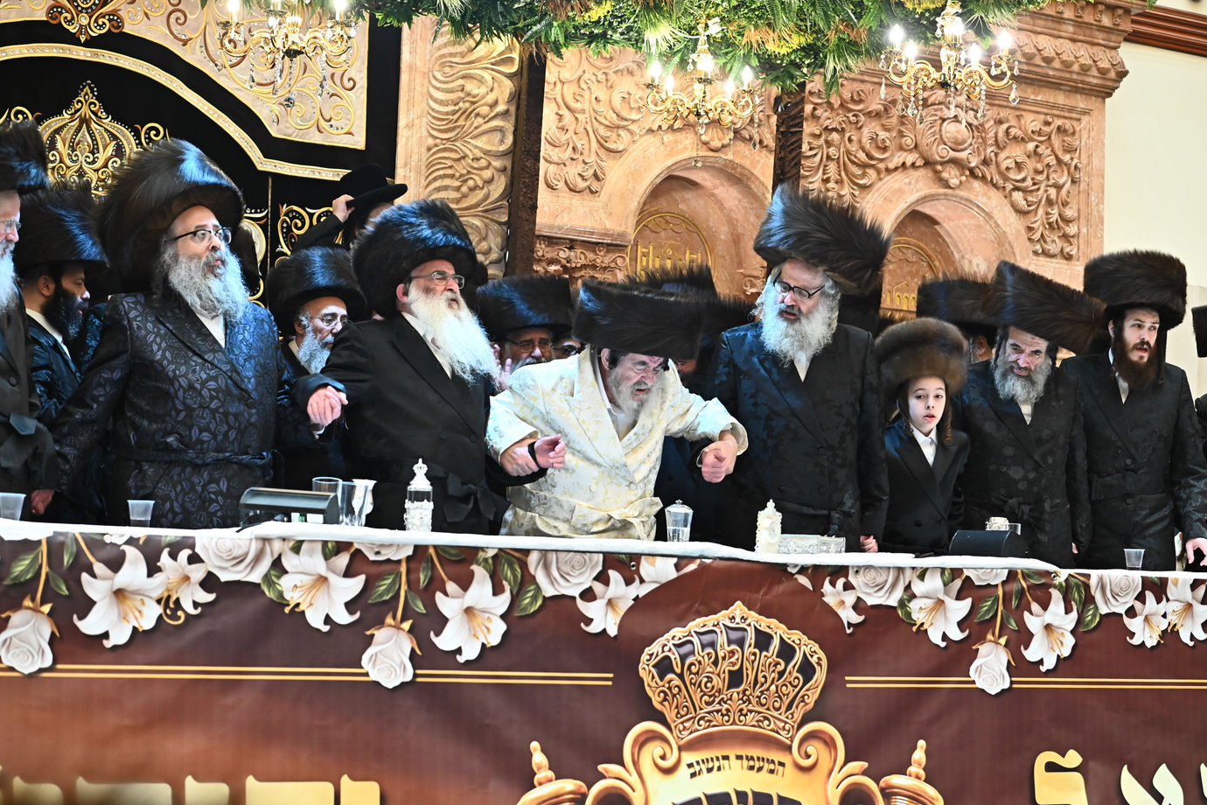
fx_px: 2380
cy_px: 406
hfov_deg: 28.5
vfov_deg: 19.2
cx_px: 611
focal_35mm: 71
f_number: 5
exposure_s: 1/200
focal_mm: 70
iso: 2500
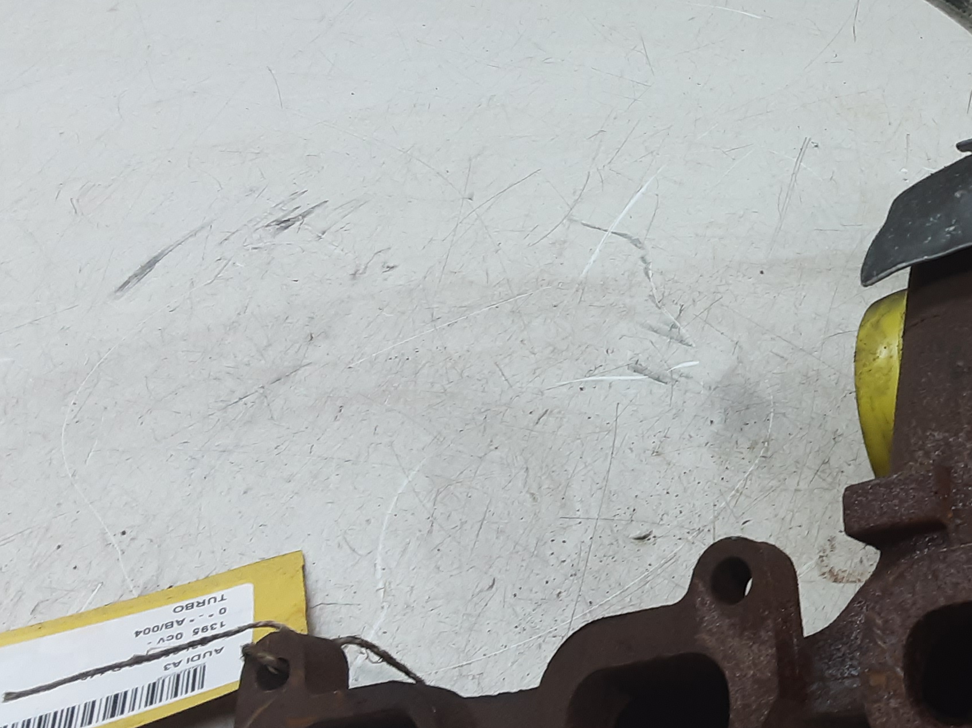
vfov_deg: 28.0
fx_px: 1460
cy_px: 337
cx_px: 922
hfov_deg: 34.2
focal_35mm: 52
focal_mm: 2.91
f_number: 1.9
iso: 100
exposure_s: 1/50
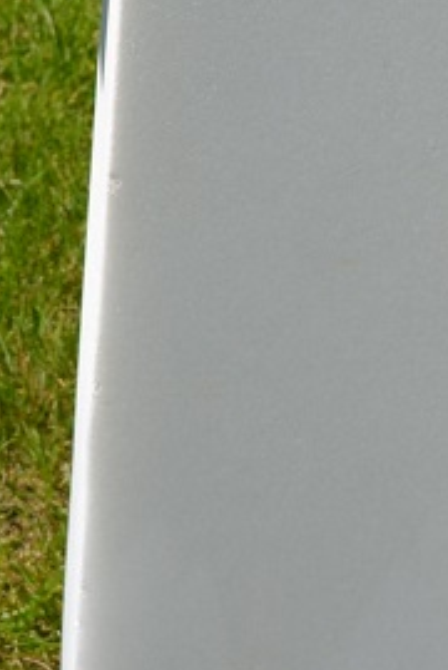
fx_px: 5019
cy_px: -450
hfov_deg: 5.1
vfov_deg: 7.5
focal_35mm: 270
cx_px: 353
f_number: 8
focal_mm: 35
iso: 100
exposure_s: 1/250
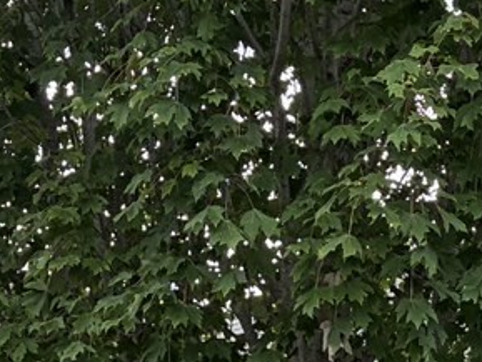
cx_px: 172
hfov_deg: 10.7
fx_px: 2563
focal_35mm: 184
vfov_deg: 7.6
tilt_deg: +0.2
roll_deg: -0.7
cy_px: 841
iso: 64
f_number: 1.6
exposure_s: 1/764
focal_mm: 5.96
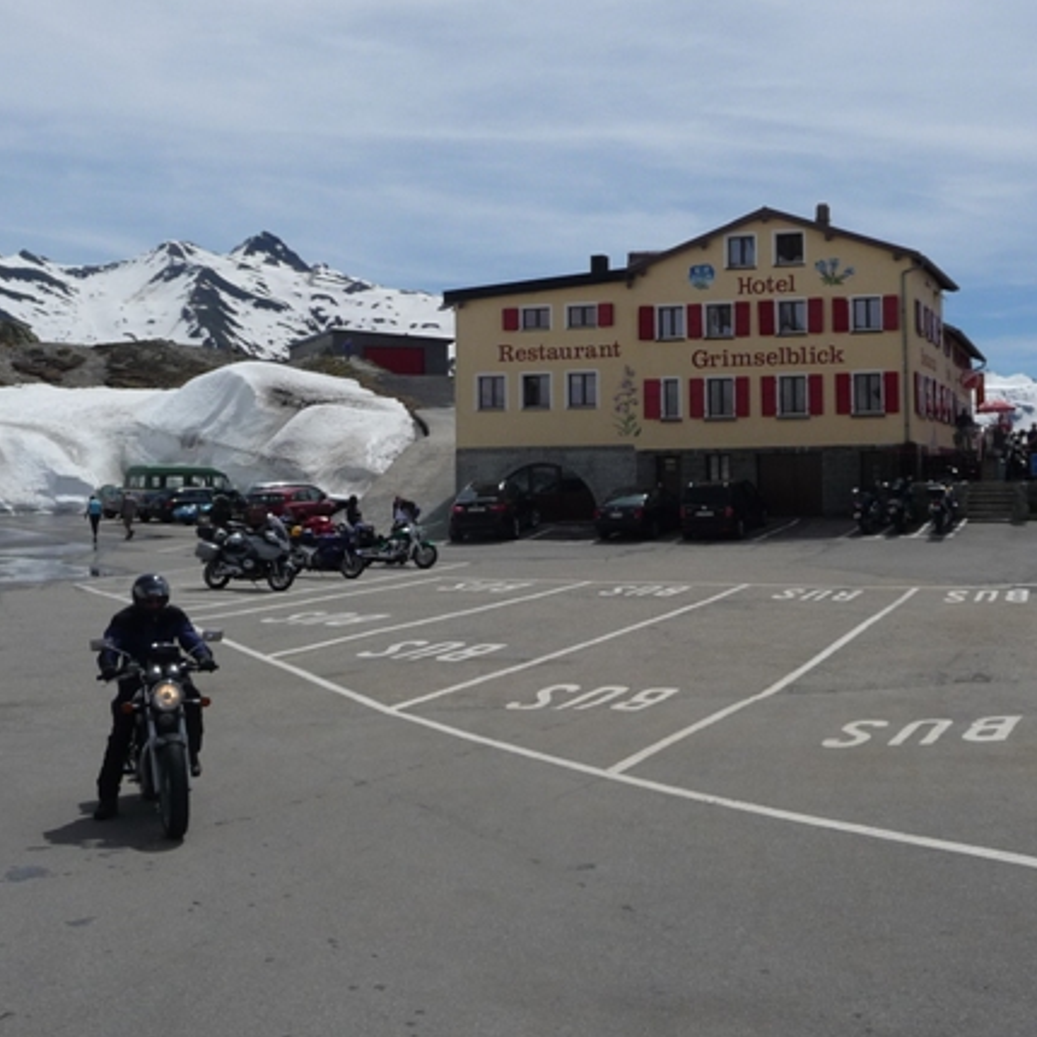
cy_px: 400
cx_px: 574
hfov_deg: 36.8
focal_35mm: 46
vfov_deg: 36.6
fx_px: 1559
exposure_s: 1/640
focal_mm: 4.7
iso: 100
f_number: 8
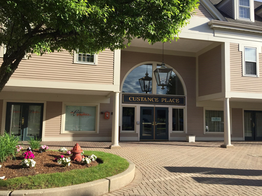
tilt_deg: +6.4
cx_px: 131
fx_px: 219
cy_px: 98
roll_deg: -2.1
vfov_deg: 48.2
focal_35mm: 29
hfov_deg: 61.7
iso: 32
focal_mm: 4.15
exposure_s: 1/1364
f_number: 2.2
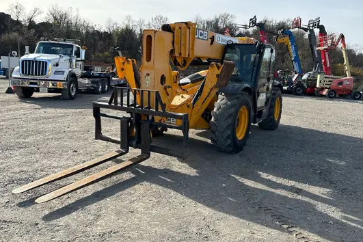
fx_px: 282
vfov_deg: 46.3
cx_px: 181
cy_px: 105
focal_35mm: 28
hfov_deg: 65.5
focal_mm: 5.96
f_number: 1.6
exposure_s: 1/2242
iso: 50
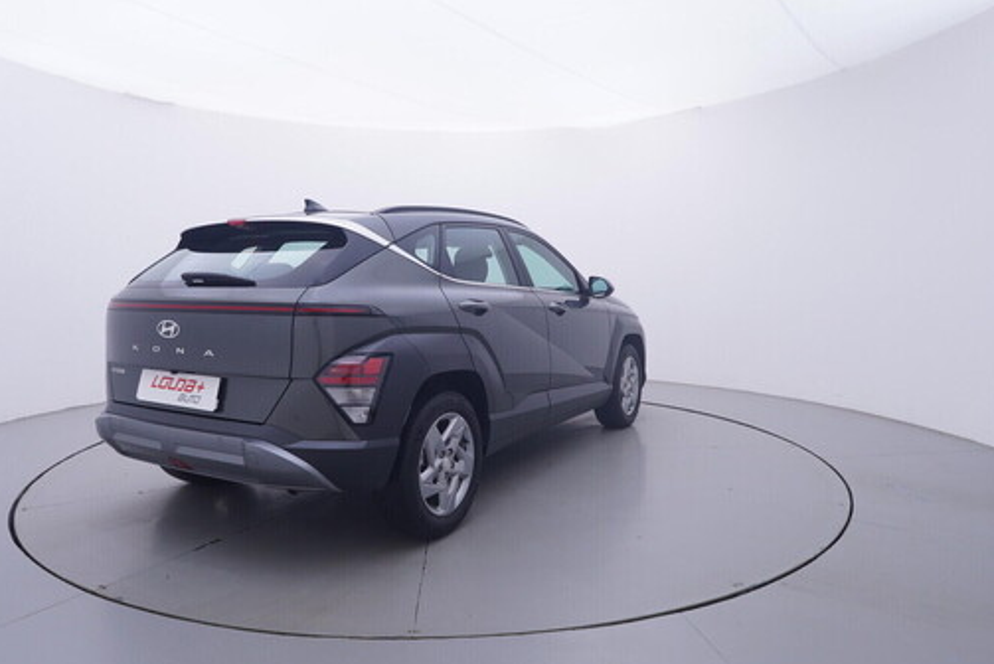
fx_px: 678
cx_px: 469
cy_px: 313
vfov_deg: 52.1
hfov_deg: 72.4
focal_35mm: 25
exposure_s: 1/80
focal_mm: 15
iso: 200
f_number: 5
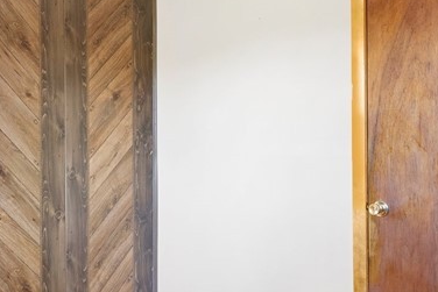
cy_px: 126
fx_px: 596
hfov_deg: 40.0
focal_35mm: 49
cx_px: 164
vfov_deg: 27.5
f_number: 7.1
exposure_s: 1/5
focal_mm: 17
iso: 1600
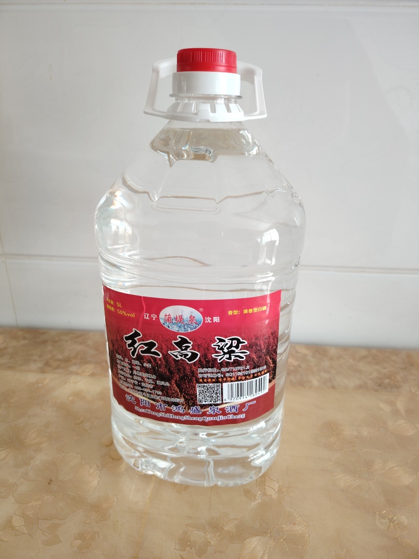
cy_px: 280
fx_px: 387
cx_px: 210
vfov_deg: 71.6
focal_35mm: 24
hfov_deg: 56.8
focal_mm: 5.25
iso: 750
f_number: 1.75
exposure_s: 1/50
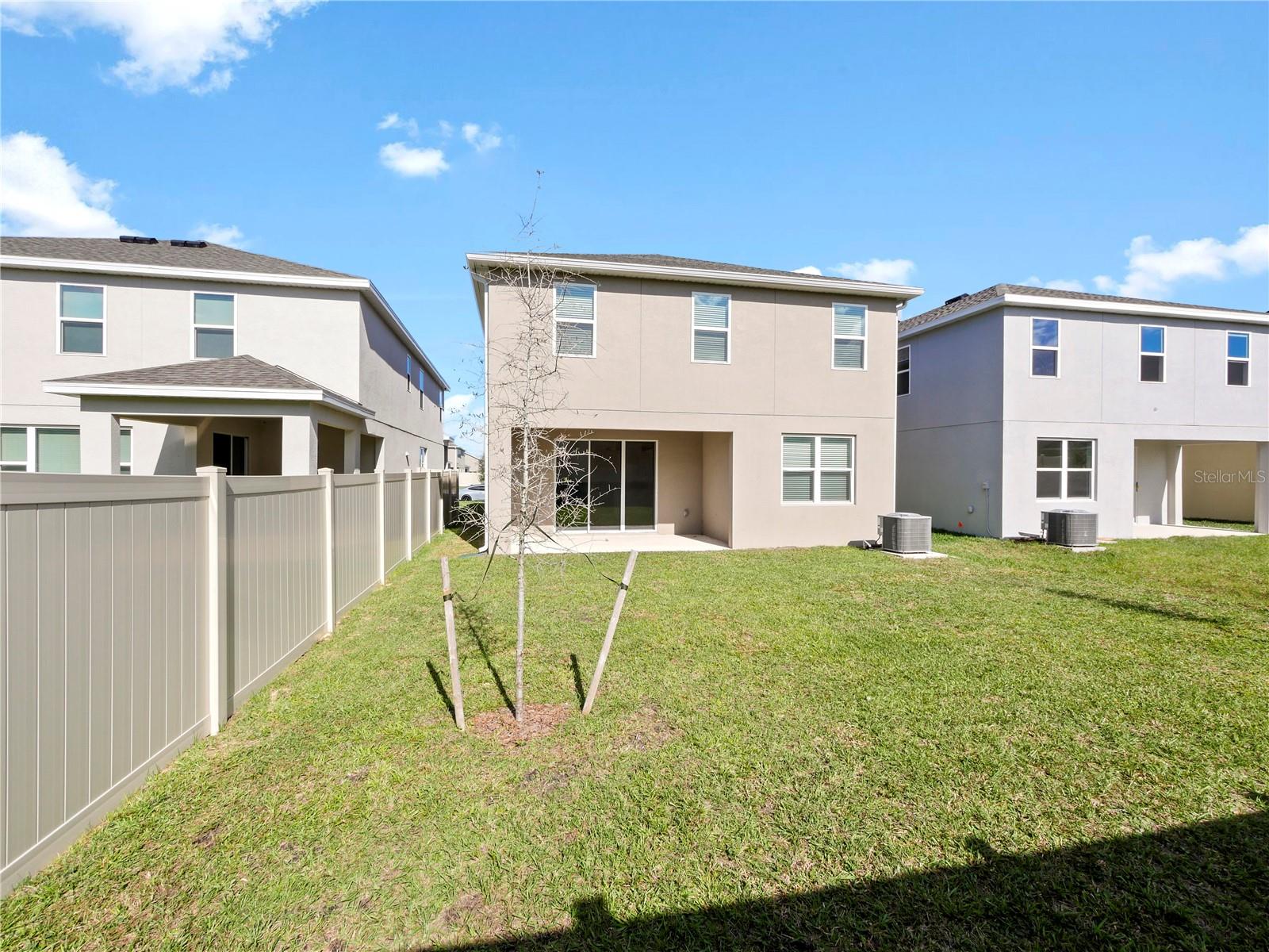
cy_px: 476
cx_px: 634
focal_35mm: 14
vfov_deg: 85.7
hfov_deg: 102.1
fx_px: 513
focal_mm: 7
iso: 200
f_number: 8
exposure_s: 1/400
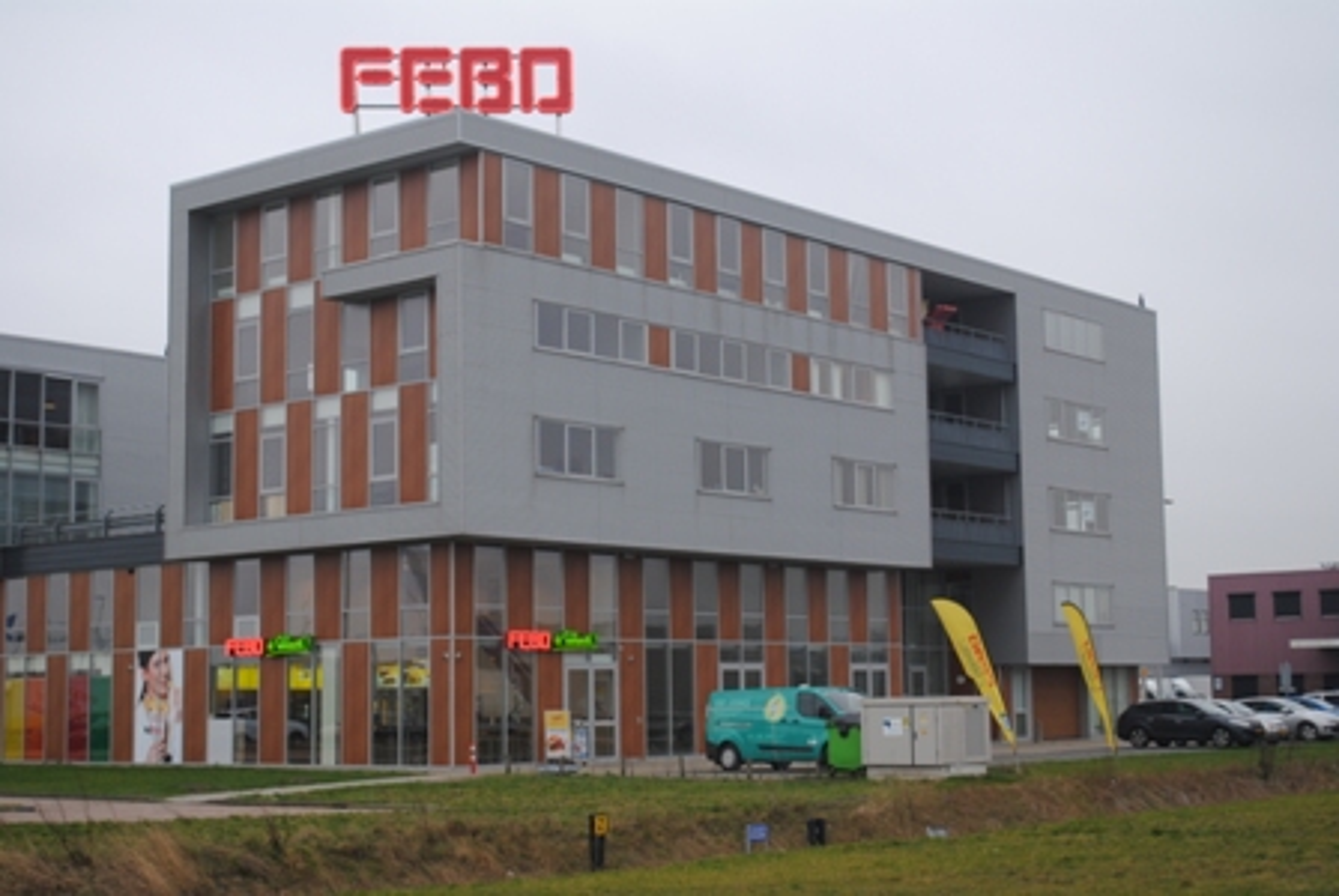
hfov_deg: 36.8
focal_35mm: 54
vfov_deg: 25.1
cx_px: 670
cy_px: 448
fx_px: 2011
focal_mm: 36
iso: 200
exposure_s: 1/125
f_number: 5.6
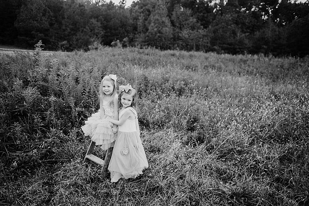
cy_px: 103
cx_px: 154
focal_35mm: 24
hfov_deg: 73.7
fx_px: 206
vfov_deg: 53.2
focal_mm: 24
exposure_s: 1/400
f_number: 2.5
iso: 250
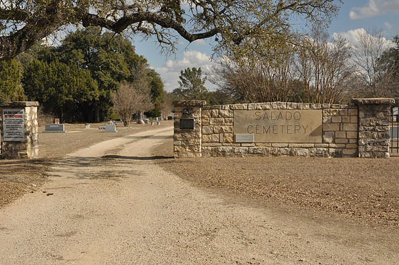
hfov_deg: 41.2
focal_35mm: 48
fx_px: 531
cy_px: 132
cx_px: 200
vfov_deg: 28.0
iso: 800
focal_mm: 32
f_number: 13
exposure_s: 1/640
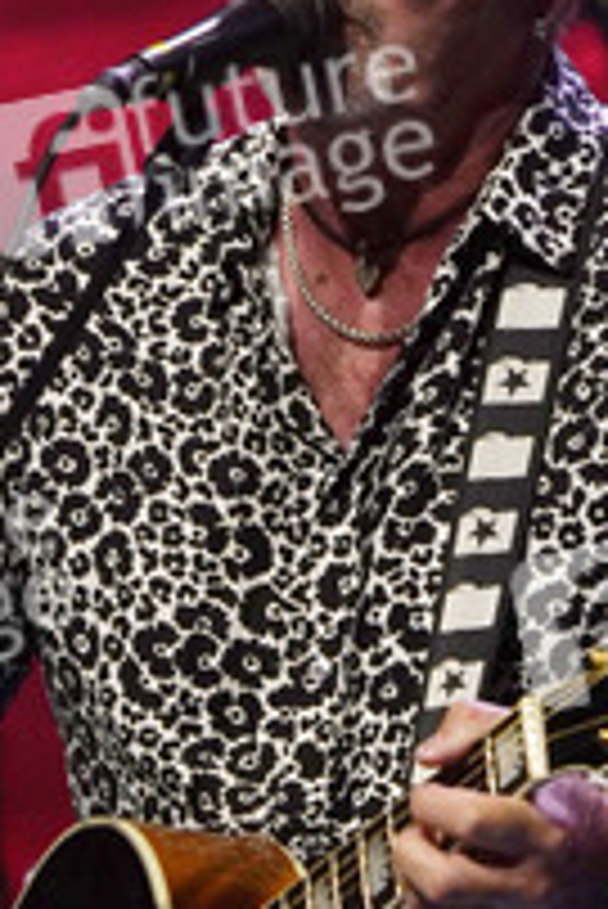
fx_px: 22051
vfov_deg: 2.4
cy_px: 378
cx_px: 333
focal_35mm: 872
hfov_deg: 1.6
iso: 3200
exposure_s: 1/160
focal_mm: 441
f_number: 6.3
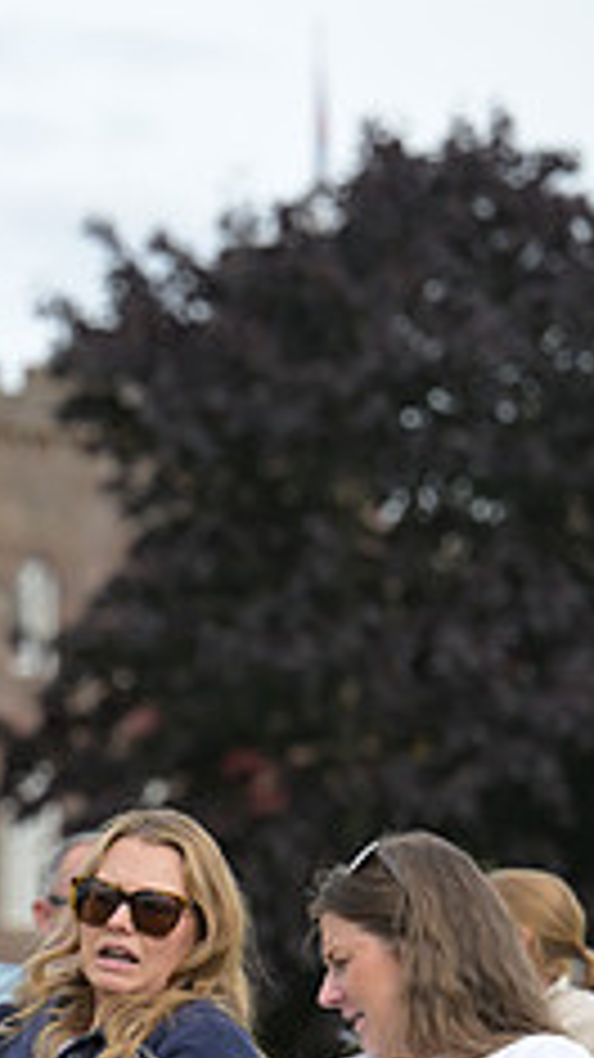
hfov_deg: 2.7
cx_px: -634
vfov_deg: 4.9
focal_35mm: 439
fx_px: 12306
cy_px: 862
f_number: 5.6
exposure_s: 1/1250
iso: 800
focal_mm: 170
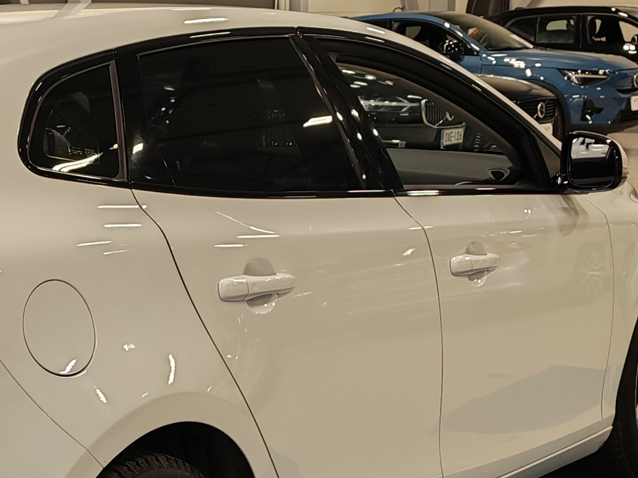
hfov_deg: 20.7
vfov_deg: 15.9
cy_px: 418
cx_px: 24
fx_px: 1695
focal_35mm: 92
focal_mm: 6.12
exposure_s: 1/100
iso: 100
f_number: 1.9
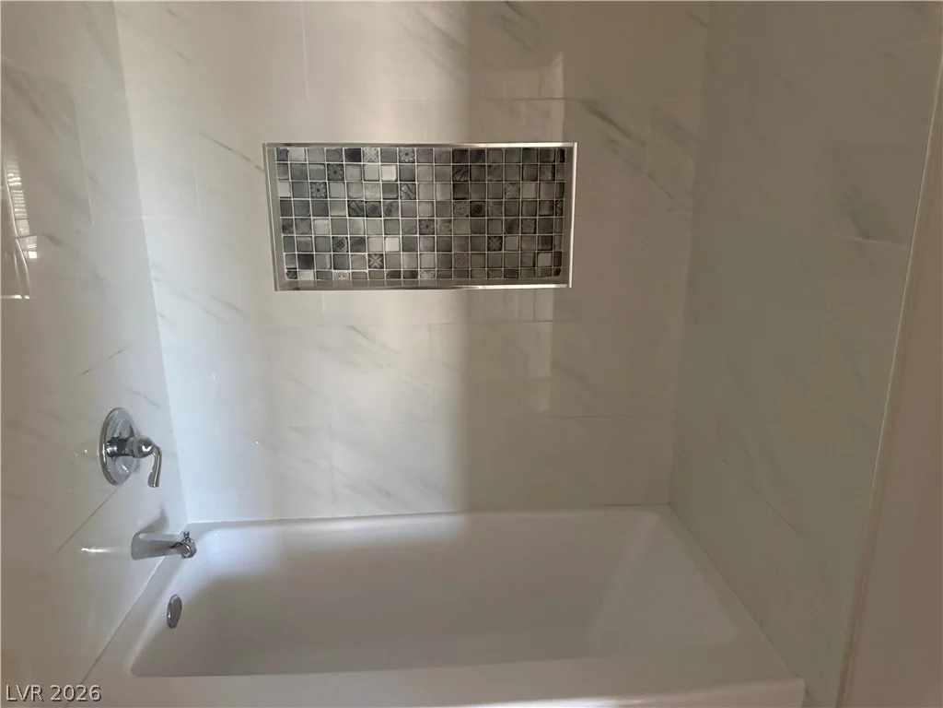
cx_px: 472
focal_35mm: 24
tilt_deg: -12.6
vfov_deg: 56.8
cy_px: 354
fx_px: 654
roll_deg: +1.6
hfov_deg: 71.6
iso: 1000
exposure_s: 1/40
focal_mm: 6.76
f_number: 1.78
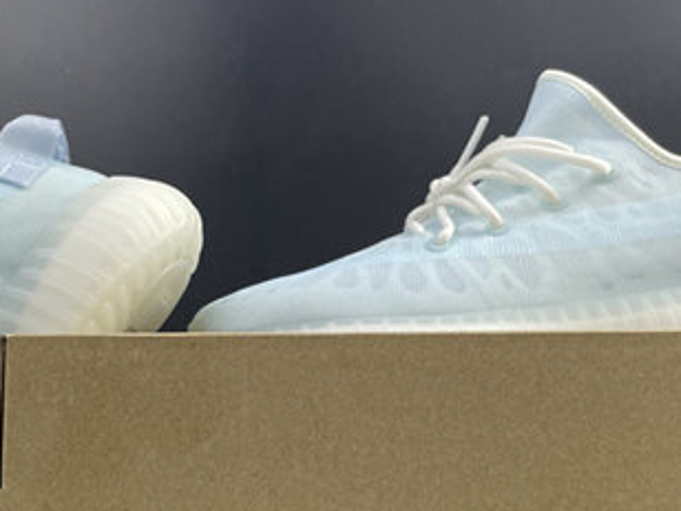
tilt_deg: +11.1
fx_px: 1161
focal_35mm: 59
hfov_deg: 32.7
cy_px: 432
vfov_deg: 24.3
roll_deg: +1.9
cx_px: 316
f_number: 1.6
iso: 80
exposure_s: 1/121
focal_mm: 4.2
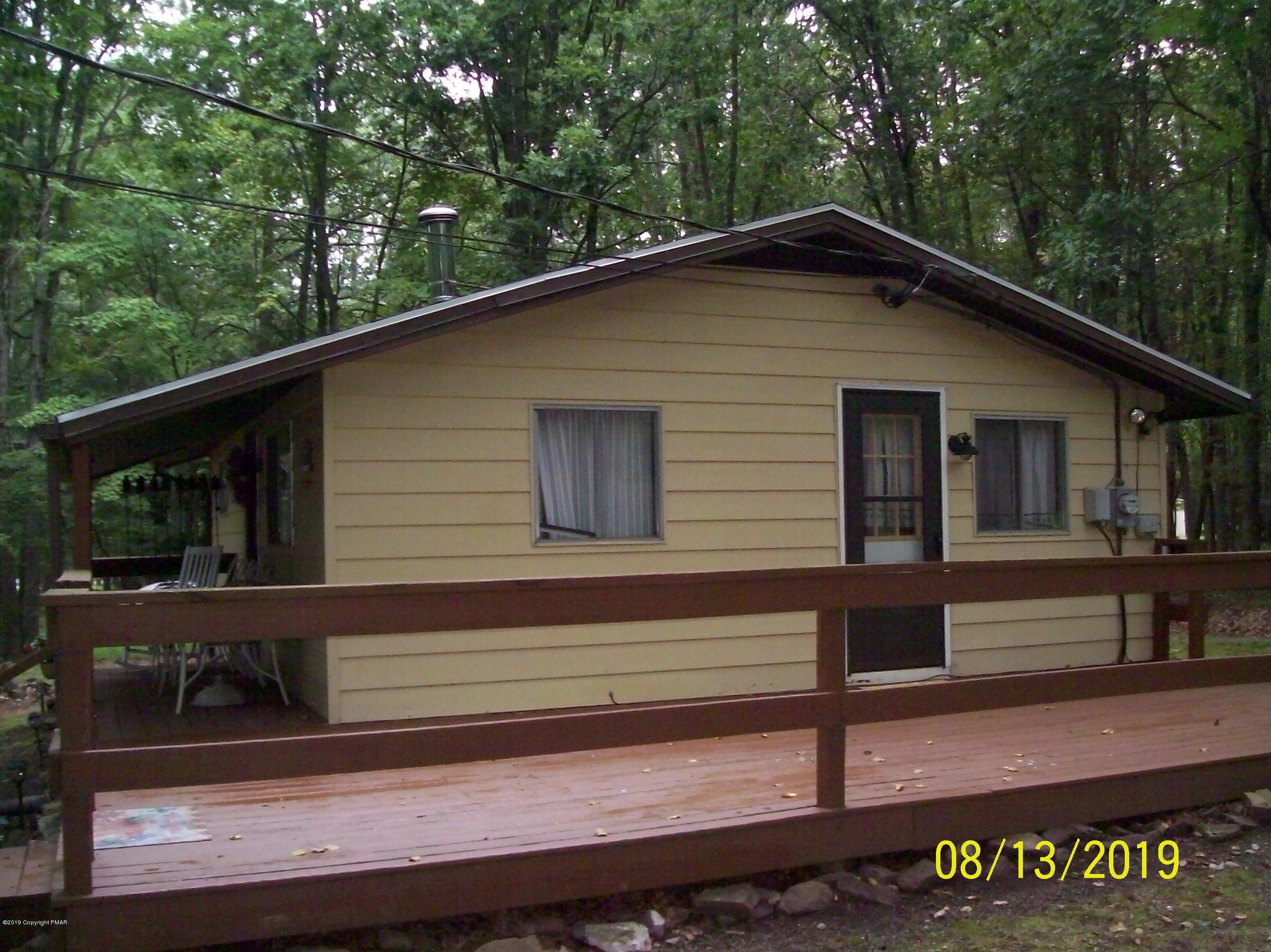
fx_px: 1322
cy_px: 476
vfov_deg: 39.6
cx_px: 636
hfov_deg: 51.4
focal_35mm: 36
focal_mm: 6
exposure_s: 1/64
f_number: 2.7
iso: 160
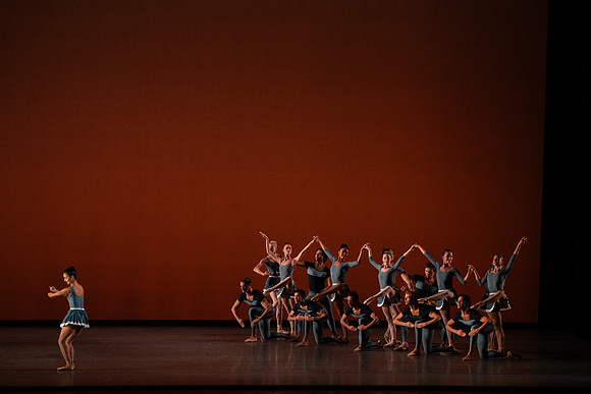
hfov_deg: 14.2
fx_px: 2381
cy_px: 197
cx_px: 296
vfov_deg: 9.5
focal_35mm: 145
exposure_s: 1/400
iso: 5000
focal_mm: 145
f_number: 9
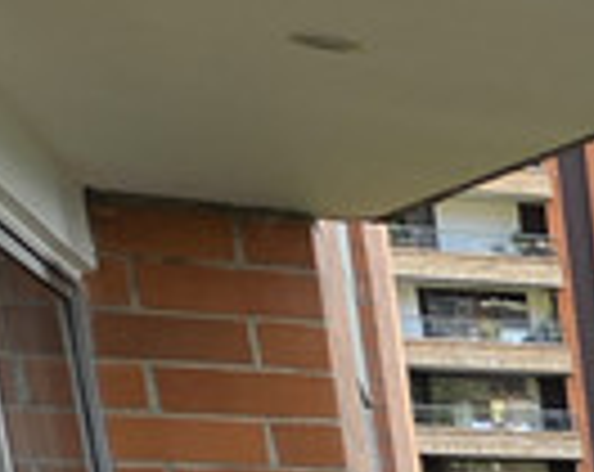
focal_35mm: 104
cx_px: 1692
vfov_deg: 11.8
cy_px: 1155
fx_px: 1824
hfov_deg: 11.8
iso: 20
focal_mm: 2.2
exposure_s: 1/120
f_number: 1.9
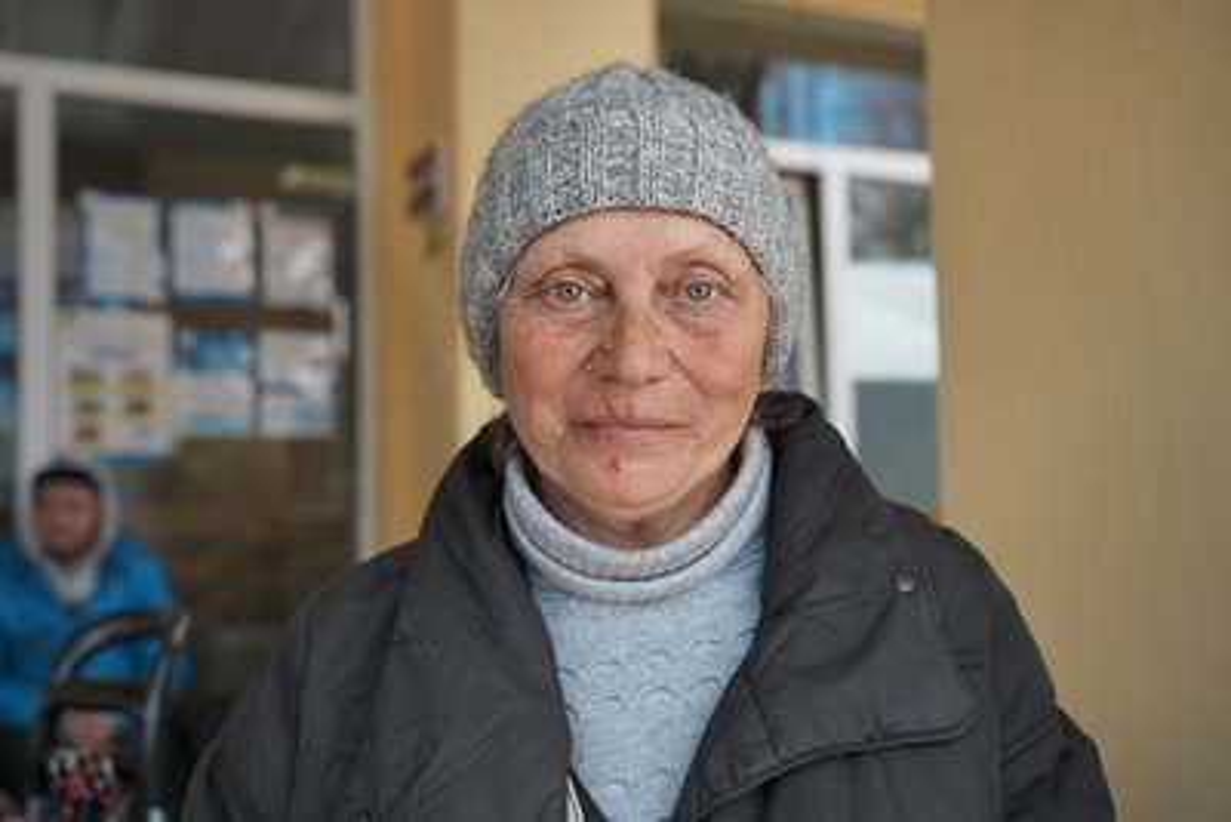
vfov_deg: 34.2
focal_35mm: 39
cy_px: 411
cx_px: 616
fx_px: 1334
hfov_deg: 49.5
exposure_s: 1/250
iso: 50
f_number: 3.5
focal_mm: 39
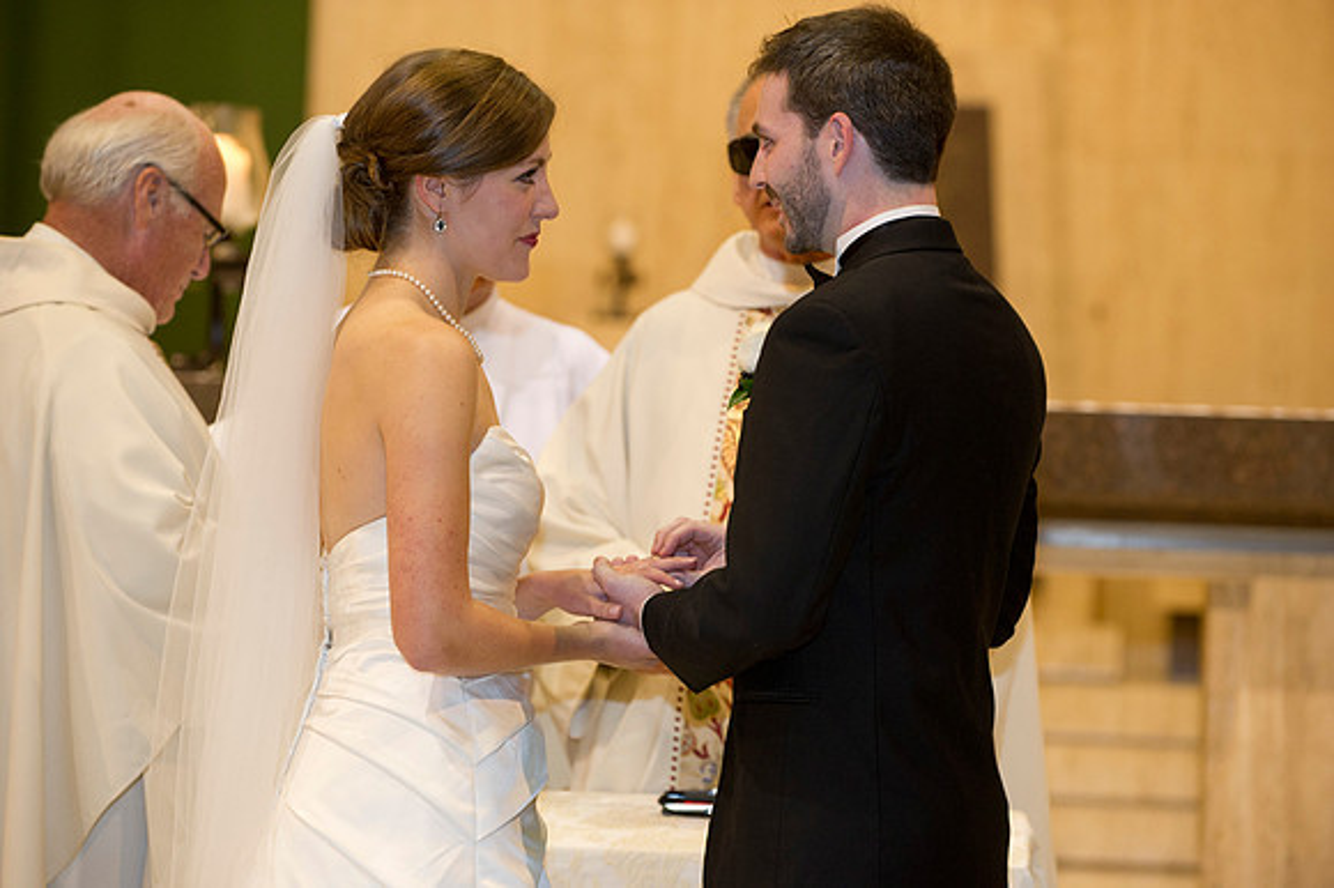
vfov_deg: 9.8
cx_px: 667
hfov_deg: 14.7
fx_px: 5185
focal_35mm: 140
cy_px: 444
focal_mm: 140
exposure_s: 1/60
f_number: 3.5
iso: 1250
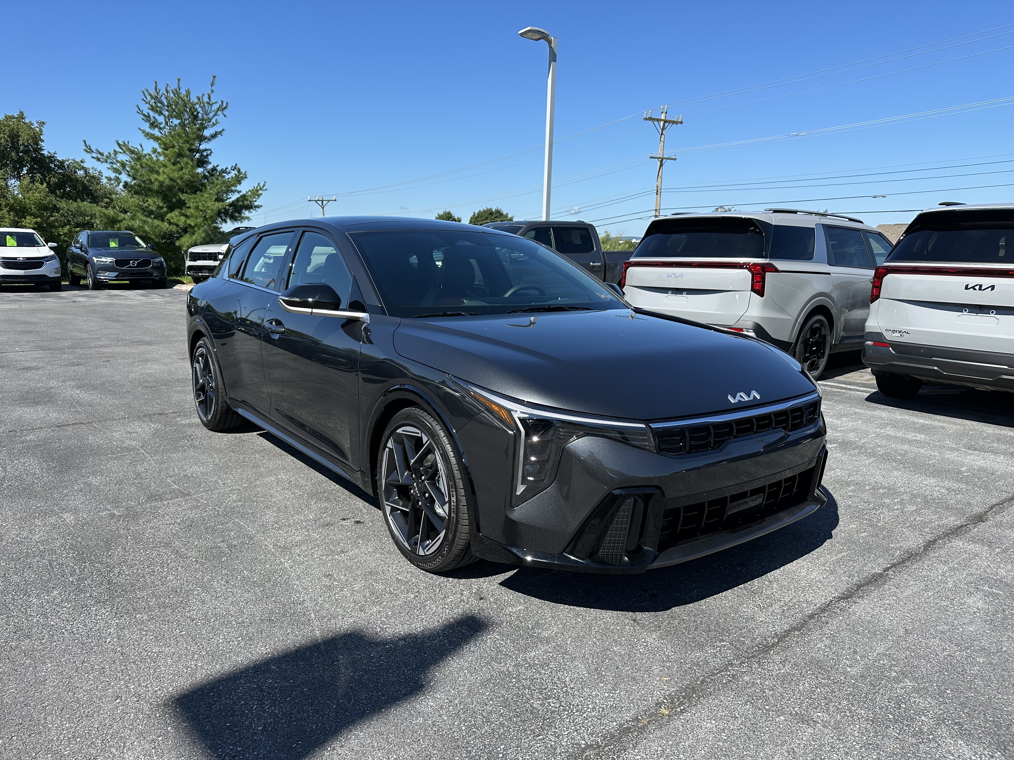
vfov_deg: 56.8
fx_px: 703
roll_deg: -1.1
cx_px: 507
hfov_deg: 71.6
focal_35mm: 24
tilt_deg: -10.6
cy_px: 380
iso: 80
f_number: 1.78
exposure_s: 1/3247
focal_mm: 6.86
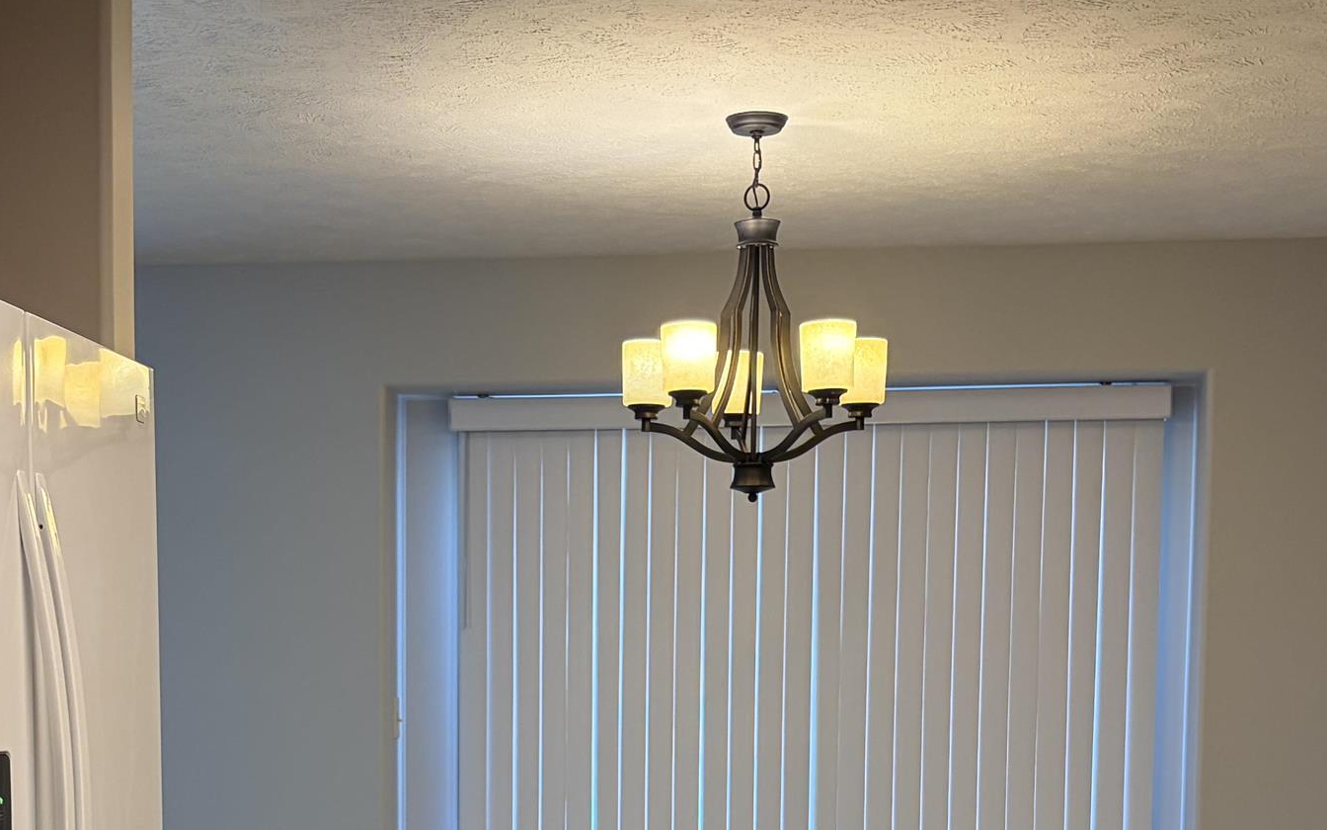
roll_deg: +0.8
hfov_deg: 32.4
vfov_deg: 19.9
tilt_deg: -4.0
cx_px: 515
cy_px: 872
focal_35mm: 63
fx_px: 2278
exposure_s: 1/120
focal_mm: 5.96
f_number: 1.6
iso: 160
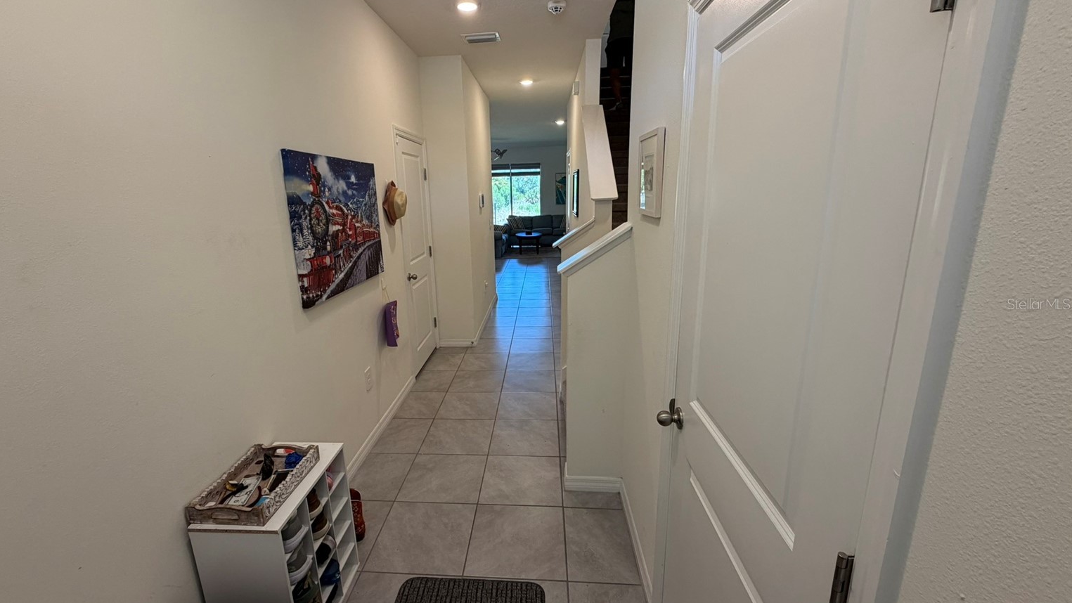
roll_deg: +1.9
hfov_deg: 99.3
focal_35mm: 16
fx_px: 455
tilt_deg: -14.3
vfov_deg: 67.1
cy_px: 304
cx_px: 511
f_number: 2.2
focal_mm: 2.22
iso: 200
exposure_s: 1/120
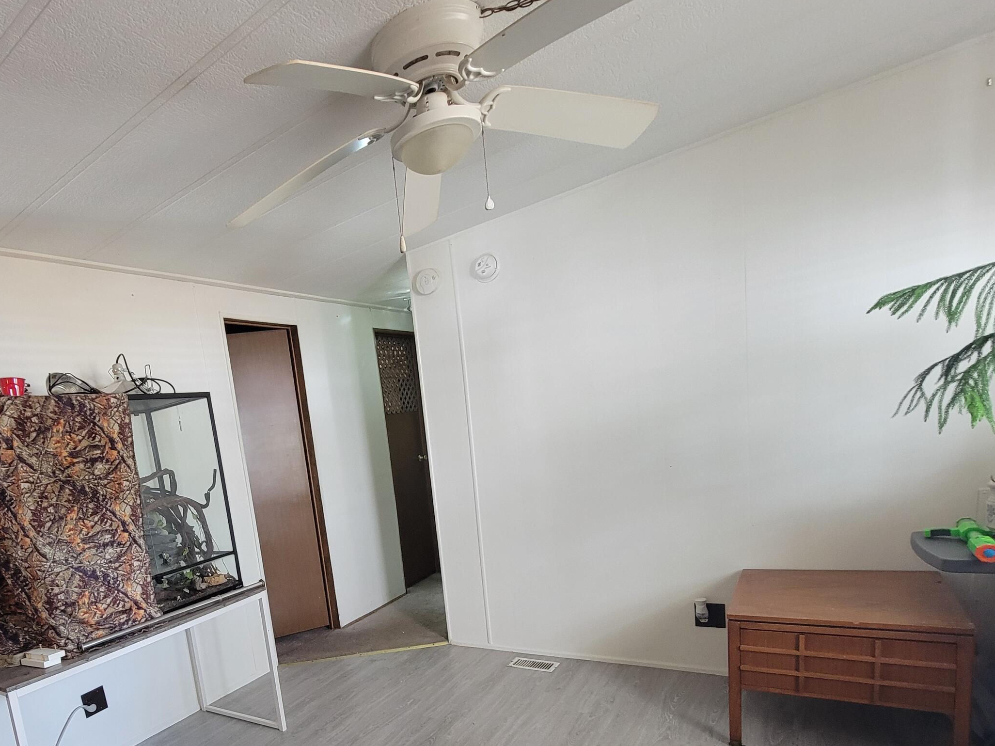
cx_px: 295
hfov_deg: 80.4
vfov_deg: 65.6
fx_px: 546
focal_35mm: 19
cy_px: 533
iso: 320
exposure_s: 1/40
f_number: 2.2
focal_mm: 2.2
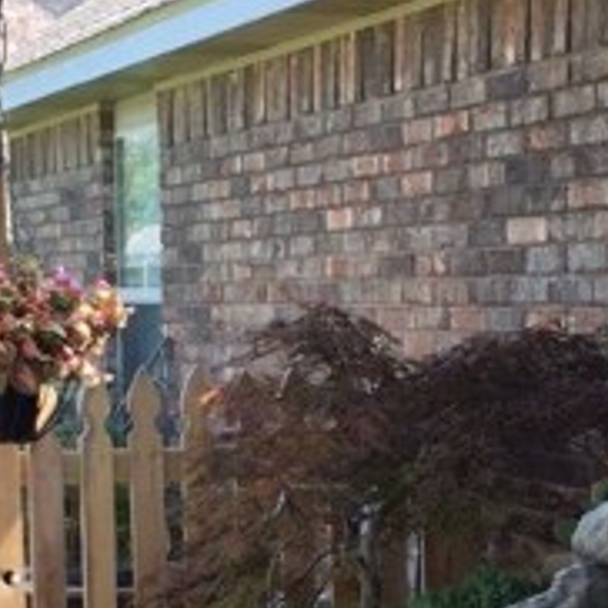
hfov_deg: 16.1
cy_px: 588
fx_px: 2146
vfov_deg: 15.9
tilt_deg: -6.6
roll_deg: +0.5
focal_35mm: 108
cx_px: 331
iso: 32
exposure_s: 1/226
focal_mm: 4.15
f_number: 2.2
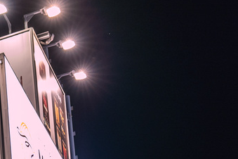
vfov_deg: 10.5
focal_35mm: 118
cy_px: 331
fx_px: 780
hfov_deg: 15.6
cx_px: -149
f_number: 3.2
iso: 100
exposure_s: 1/6
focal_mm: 20
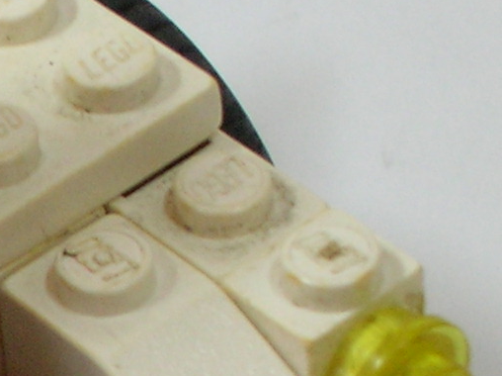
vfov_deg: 5.0
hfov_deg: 6.5
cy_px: 556
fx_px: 4303
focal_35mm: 297
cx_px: -383
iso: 100
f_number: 3.8
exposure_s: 1/3.2
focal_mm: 11
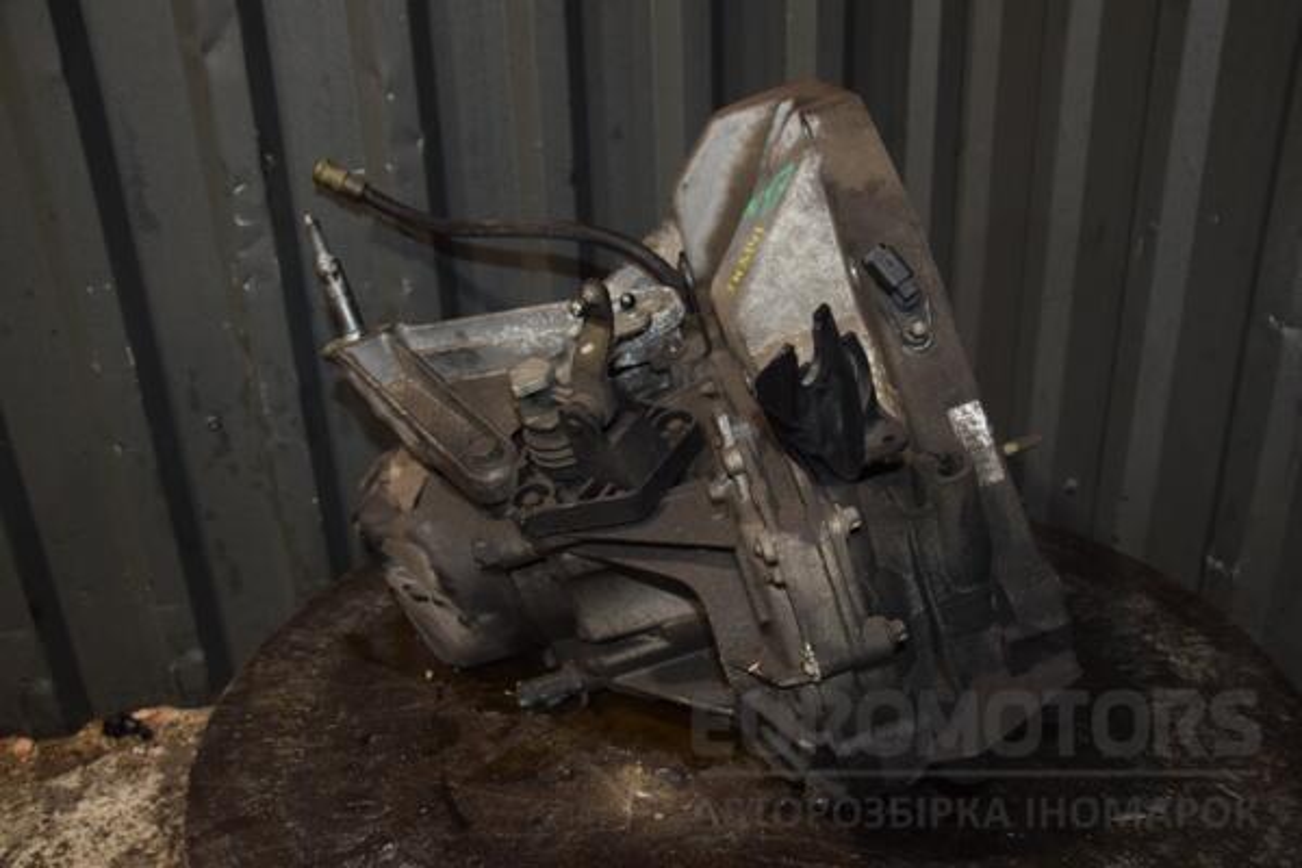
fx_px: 1139
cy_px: 434
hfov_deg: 59.5
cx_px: 651
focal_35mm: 32
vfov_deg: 41.7
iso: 800
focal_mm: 21
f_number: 5
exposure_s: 1/60
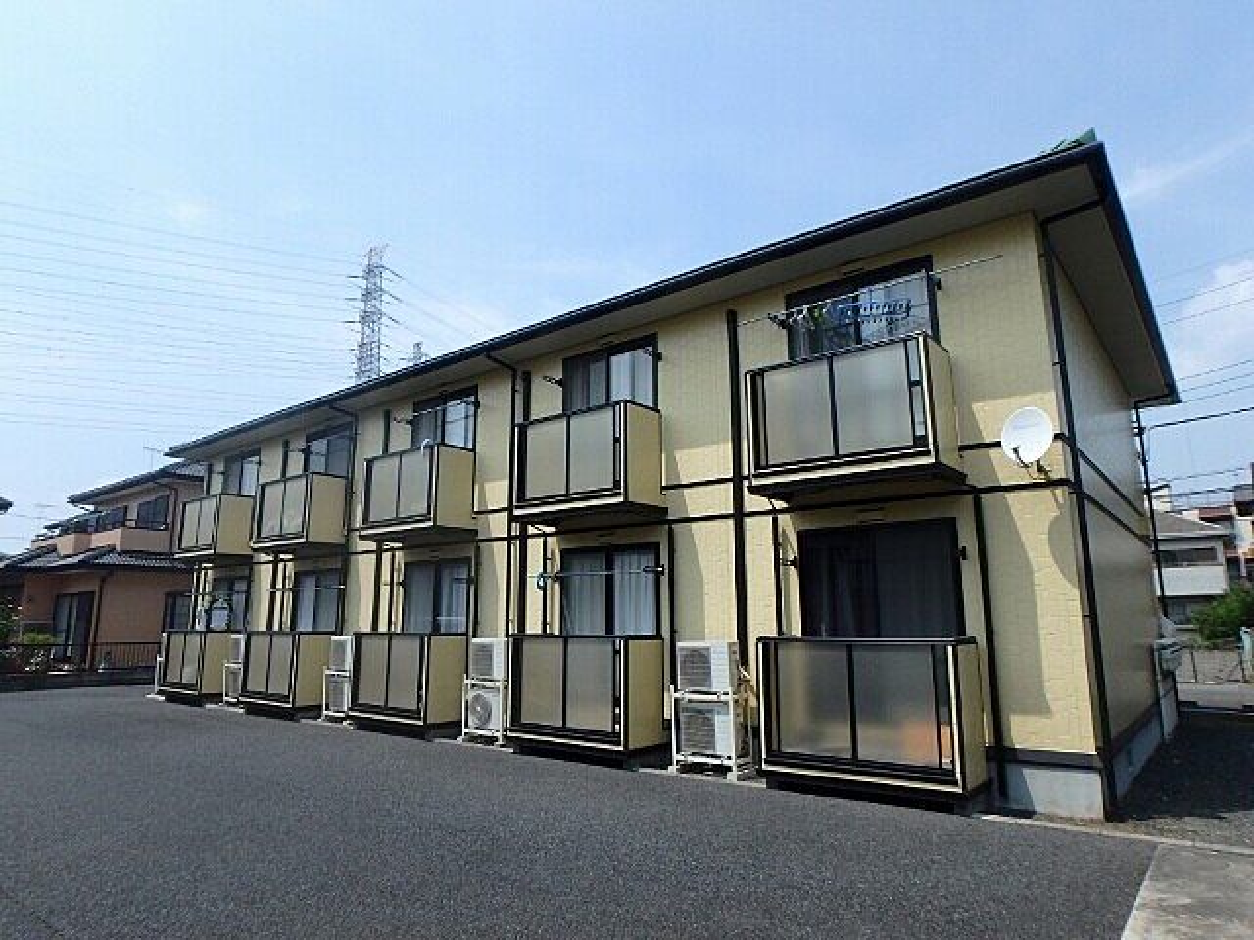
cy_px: 470
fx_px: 761
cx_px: 627
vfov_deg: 63.4
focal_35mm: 21
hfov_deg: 79.0
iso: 125
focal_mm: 3.7
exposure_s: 1/500
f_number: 6
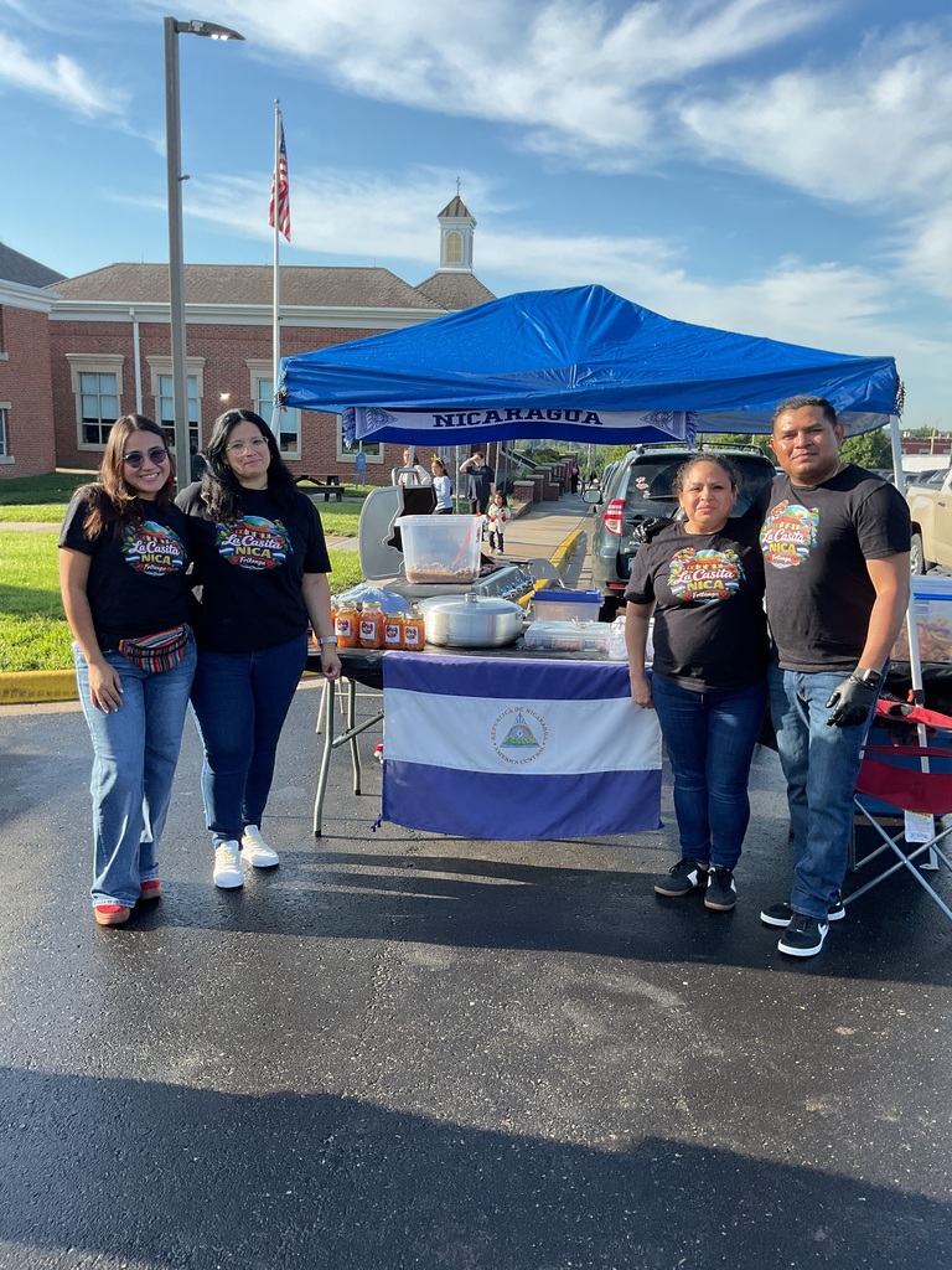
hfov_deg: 48.2
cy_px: 635
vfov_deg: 61.7
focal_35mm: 29
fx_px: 1063
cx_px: 476
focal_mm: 3
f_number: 1.8
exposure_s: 1/700
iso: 16
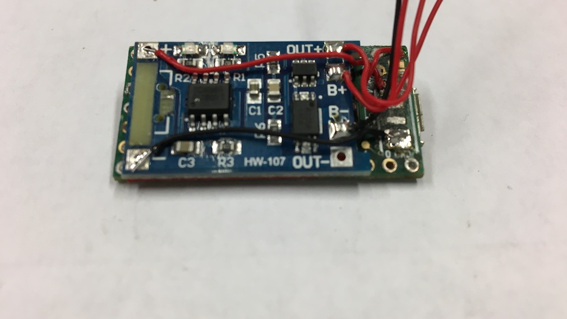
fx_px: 481
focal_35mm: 32
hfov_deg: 61.0
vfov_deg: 36.5
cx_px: 283
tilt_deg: -46.0
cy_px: 122
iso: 32
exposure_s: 1/33
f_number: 2.2
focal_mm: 4.15
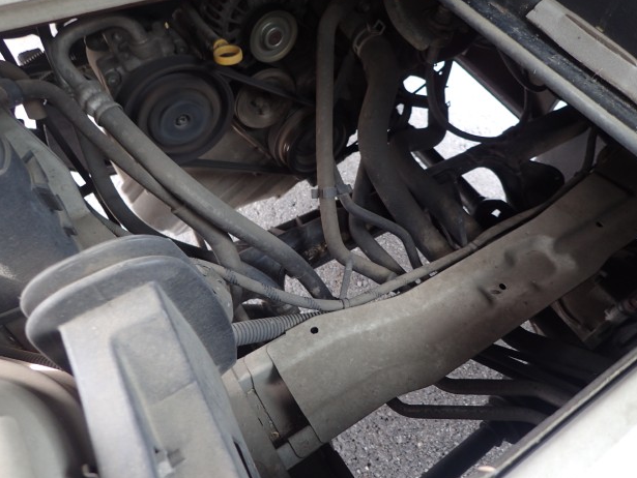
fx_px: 479
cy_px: 234
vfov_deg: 53.1
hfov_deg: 67.3
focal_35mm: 26
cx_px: 329
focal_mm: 4.5
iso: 125
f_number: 2
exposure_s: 1/60
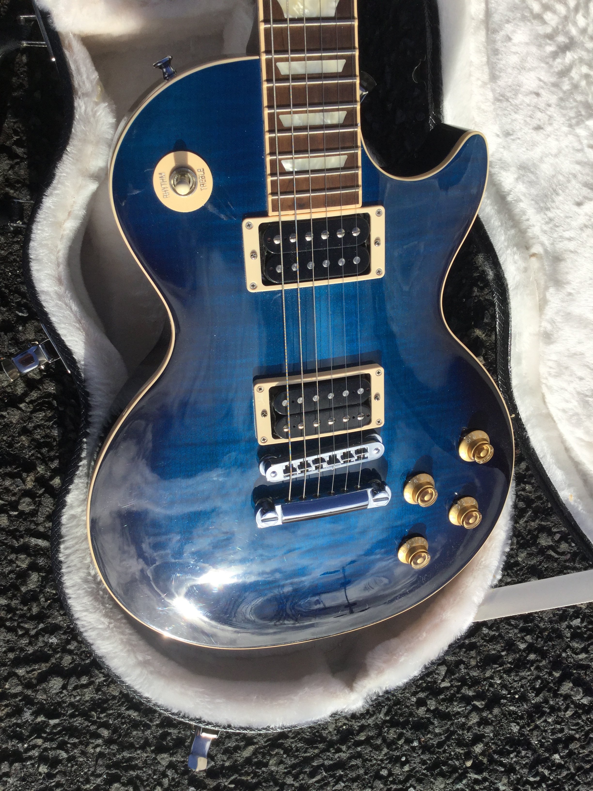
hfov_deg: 45.4
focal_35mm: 31
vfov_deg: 58.4
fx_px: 708
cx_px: 296
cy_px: 396
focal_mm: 3.3
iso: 25
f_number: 2.4
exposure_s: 1/1664
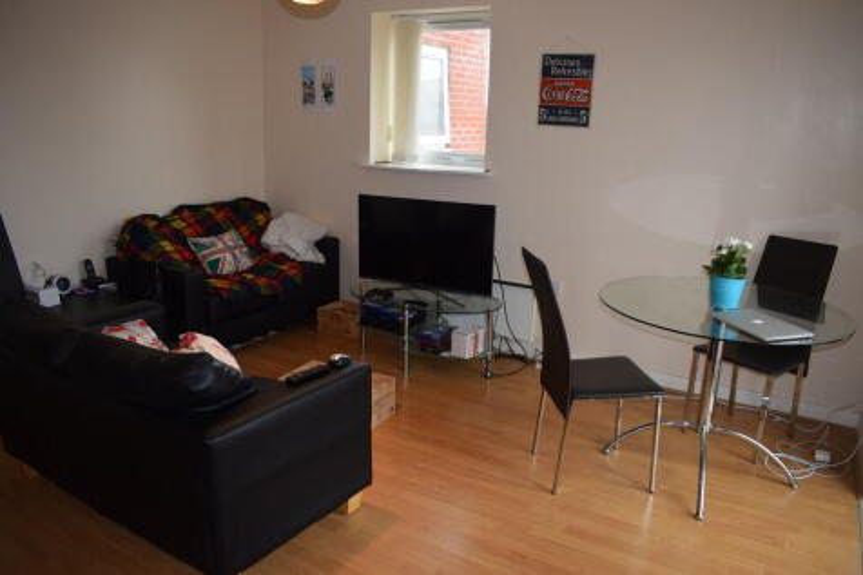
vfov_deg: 47.9
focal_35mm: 27
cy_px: 288
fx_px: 647
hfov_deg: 67.4
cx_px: 432
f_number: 4.5
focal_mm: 18
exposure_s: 1/100
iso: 800
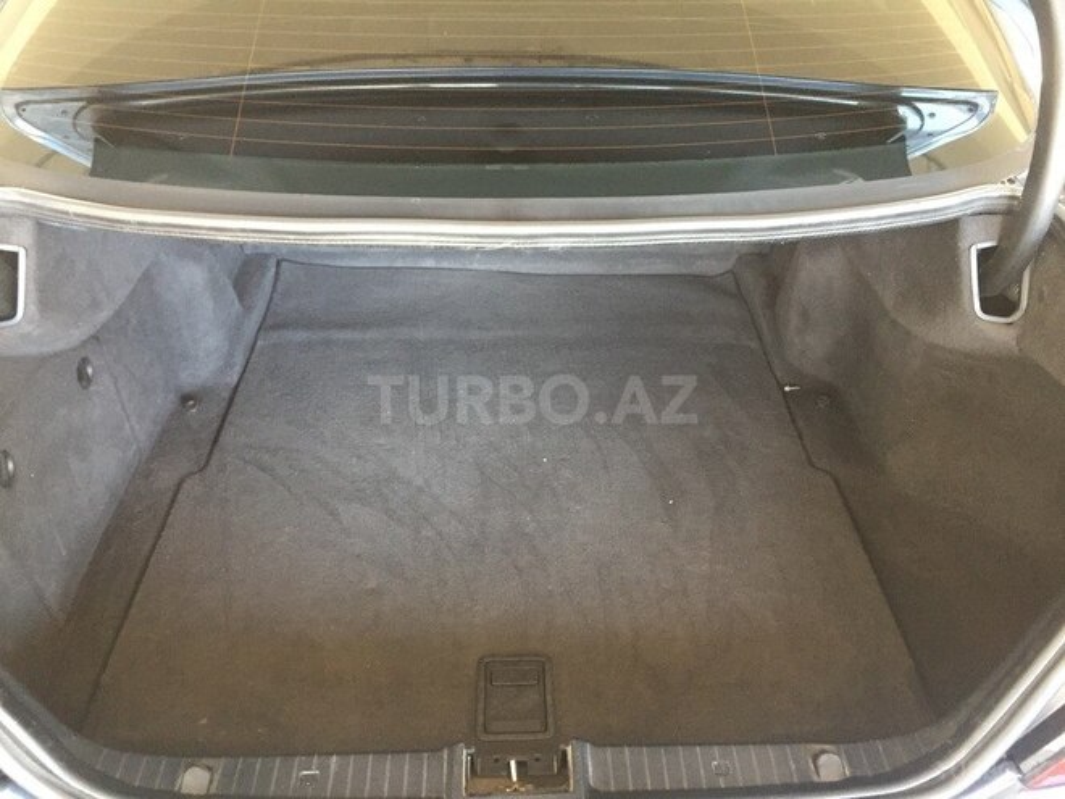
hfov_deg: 61.7
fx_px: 892
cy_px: 400
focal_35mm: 29
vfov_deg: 48.2
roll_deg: -2.7
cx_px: 532
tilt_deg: -39.0
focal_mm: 4.15
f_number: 2.2
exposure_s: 1/33
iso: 250
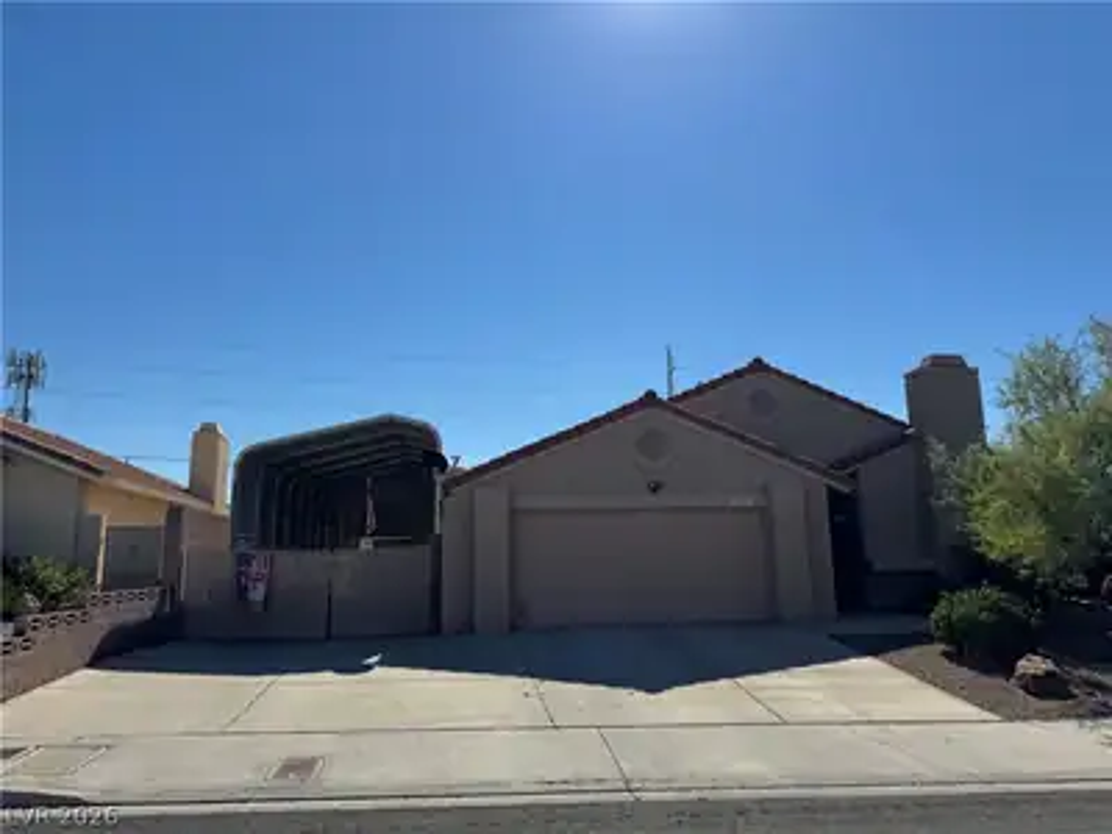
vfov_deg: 56.8
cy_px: 417
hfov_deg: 71.6
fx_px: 771
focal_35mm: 24
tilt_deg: +8.7
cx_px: 556
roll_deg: +0.6
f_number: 1.78
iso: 80
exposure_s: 1/9009
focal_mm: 6.76
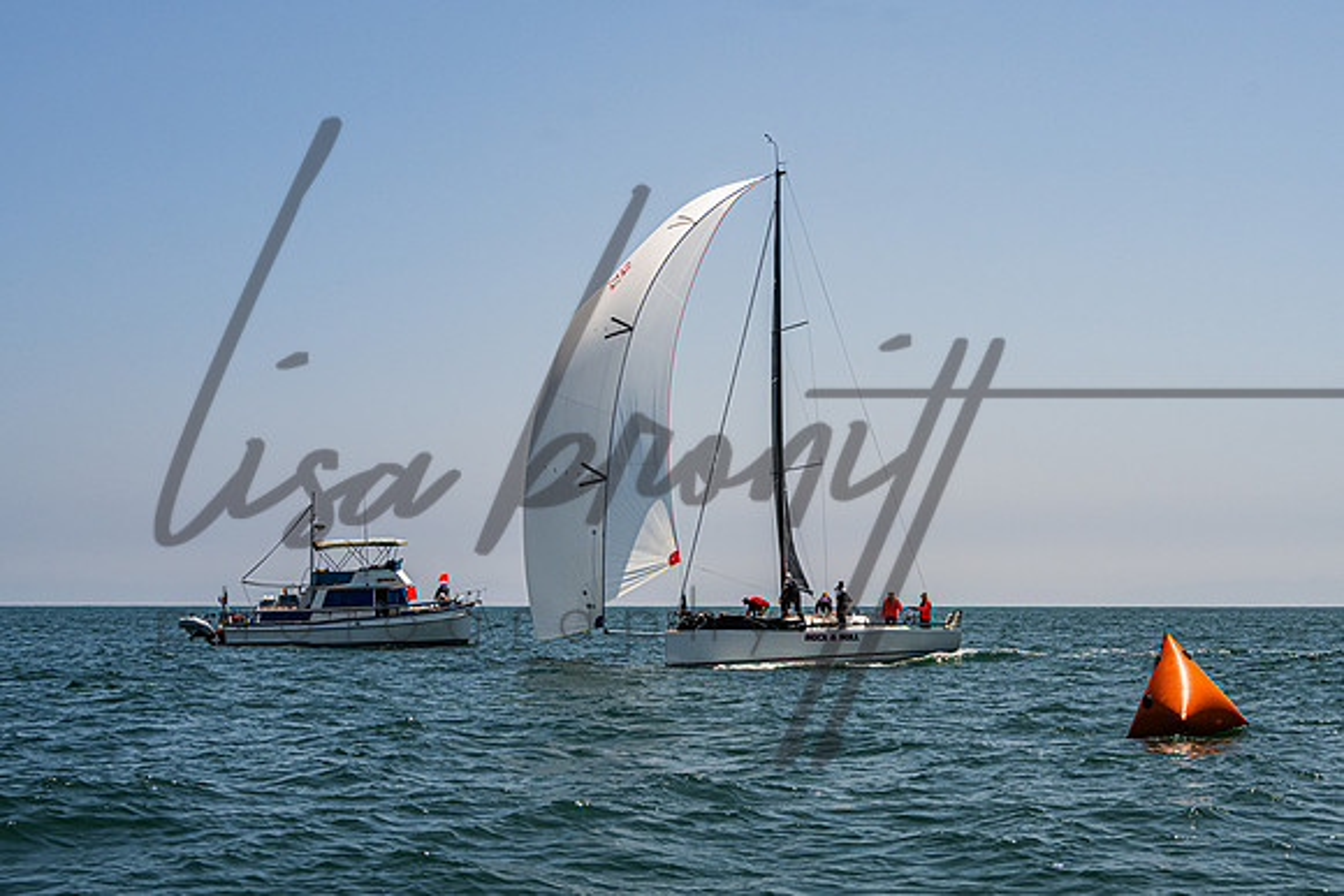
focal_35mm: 59
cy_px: 460
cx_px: 836
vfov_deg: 22.8
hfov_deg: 33.5
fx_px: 2221
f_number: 8
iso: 500
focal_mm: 44
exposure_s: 1/3200
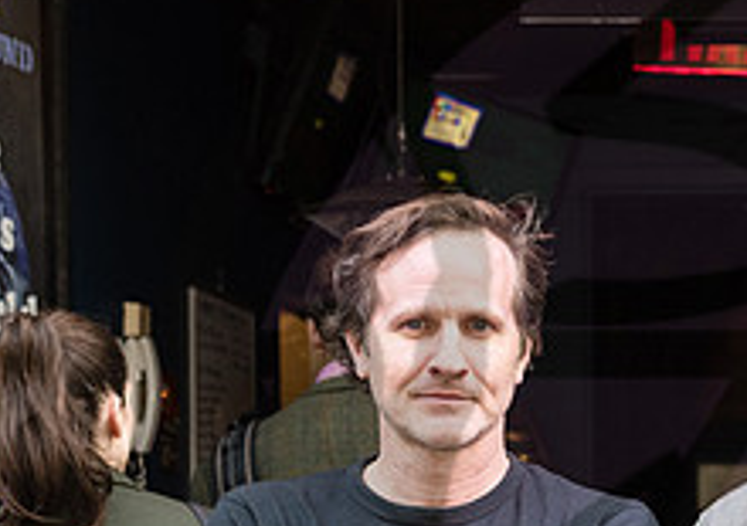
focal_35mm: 149
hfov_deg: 13.3
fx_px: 3147
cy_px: 734
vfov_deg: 9.4
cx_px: 828
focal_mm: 44
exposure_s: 1/125
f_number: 3.2
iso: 800
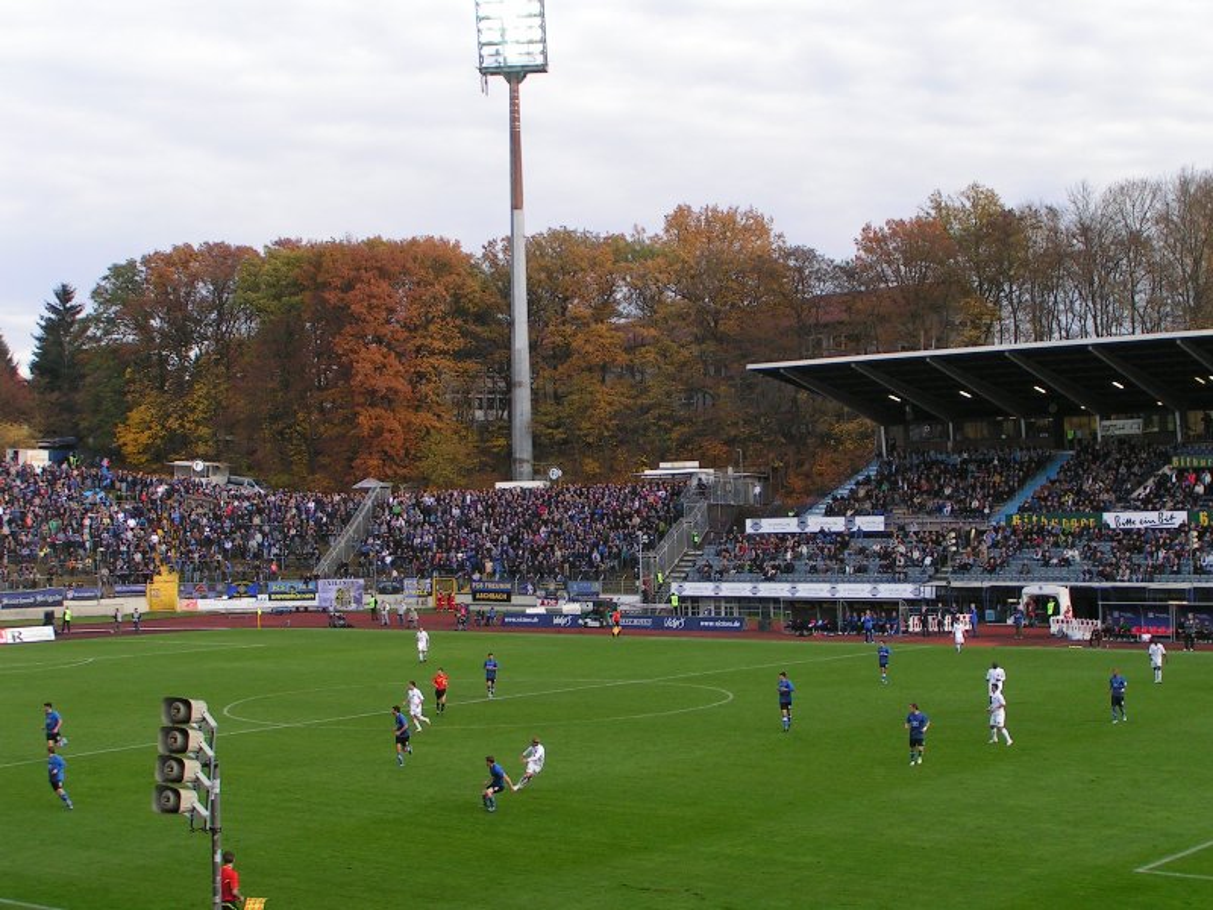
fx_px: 1892
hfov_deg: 35.5
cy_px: 455
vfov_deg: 27.0
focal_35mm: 54
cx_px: 606
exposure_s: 1/80
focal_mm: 8.3
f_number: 5.6
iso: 50
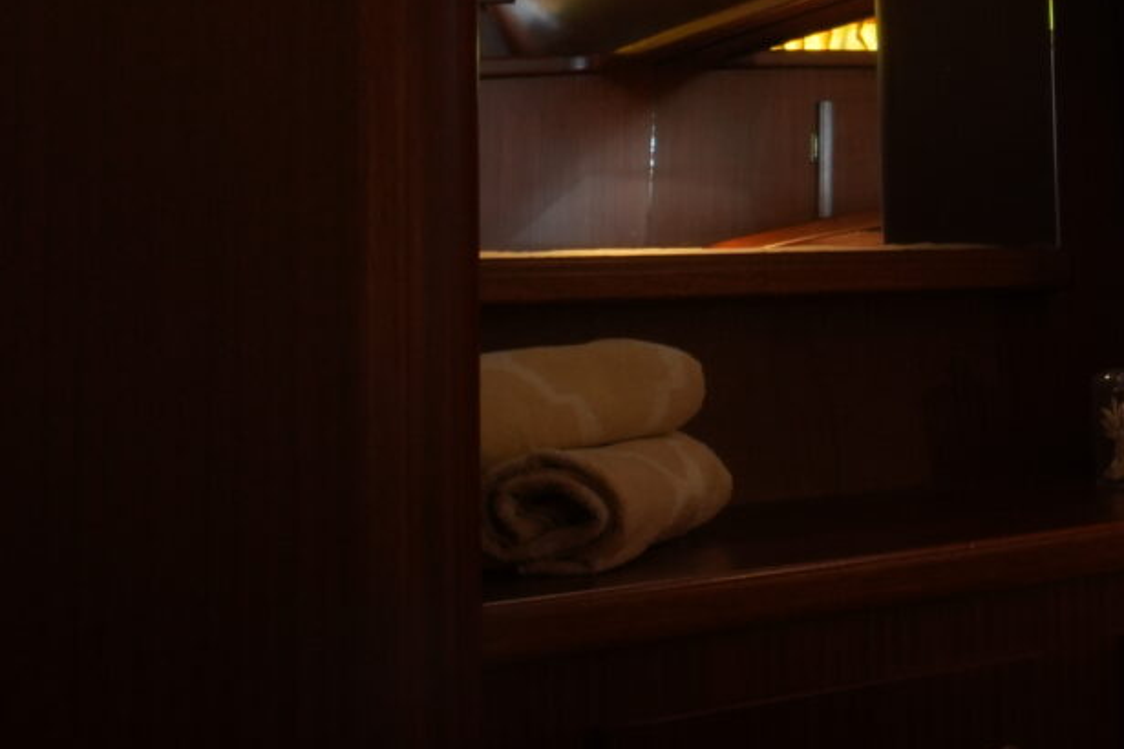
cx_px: 1638
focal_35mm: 78
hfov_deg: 22.0
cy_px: 100
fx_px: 2435
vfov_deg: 17.3
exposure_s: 2
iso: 500
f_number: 20
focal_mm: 16
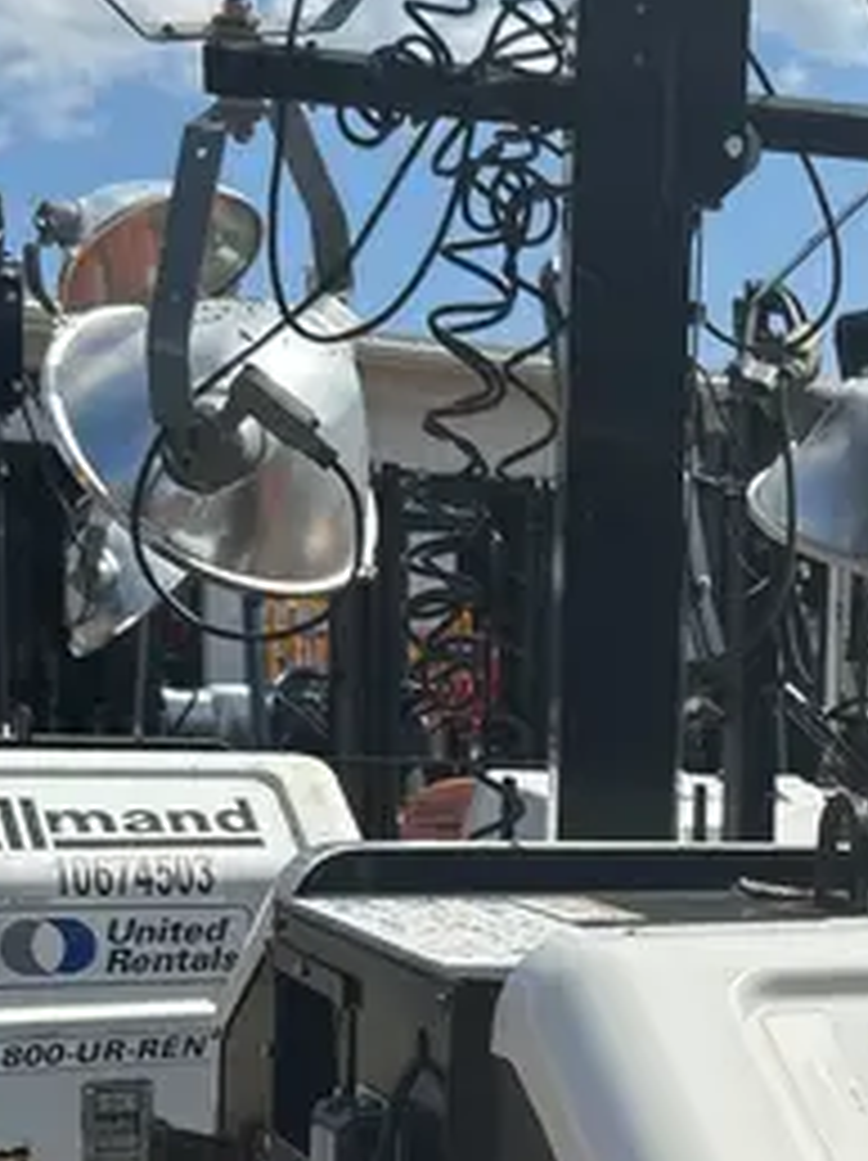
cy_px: 979
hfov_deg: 19.1
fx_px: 2478
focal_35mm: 74
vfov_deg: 25.7
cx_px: 953
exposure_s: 1/6211
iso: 50
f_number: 1.5
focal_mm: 5.7
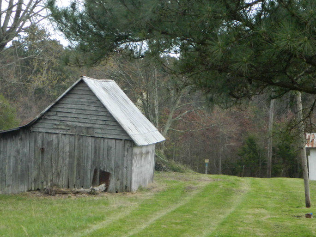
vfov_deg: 11.3
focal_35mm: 131
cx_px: 147
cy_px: 157
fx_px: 1196
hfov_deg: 15.1
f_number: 4
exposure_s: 1/50
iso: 220
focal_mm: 12.6
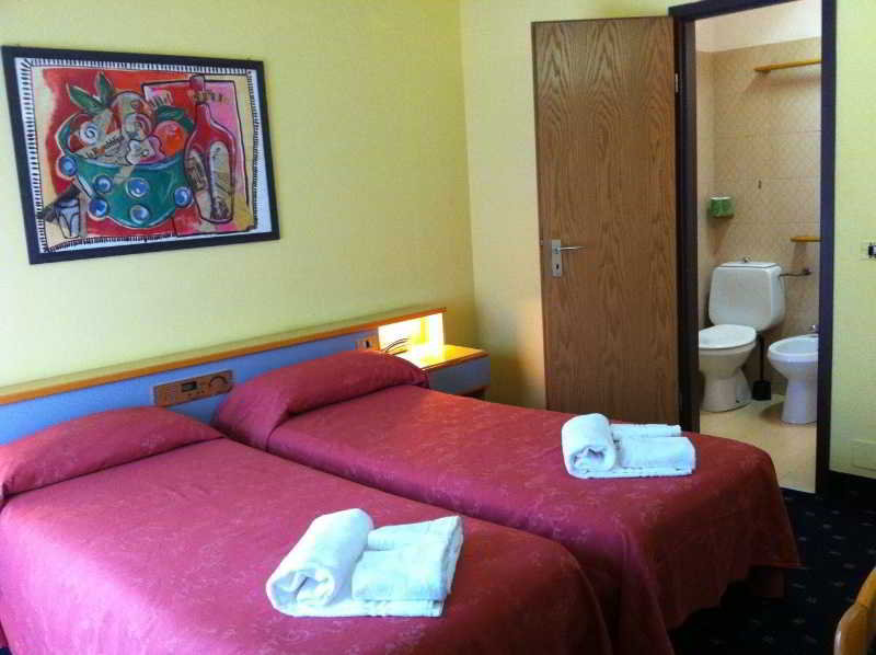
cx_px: 438
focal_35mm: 35
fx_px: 885
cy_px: 328
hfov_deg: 52.7
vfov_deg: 40.6
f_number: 2.8
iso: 250
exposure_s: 1/17
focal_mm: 3.85
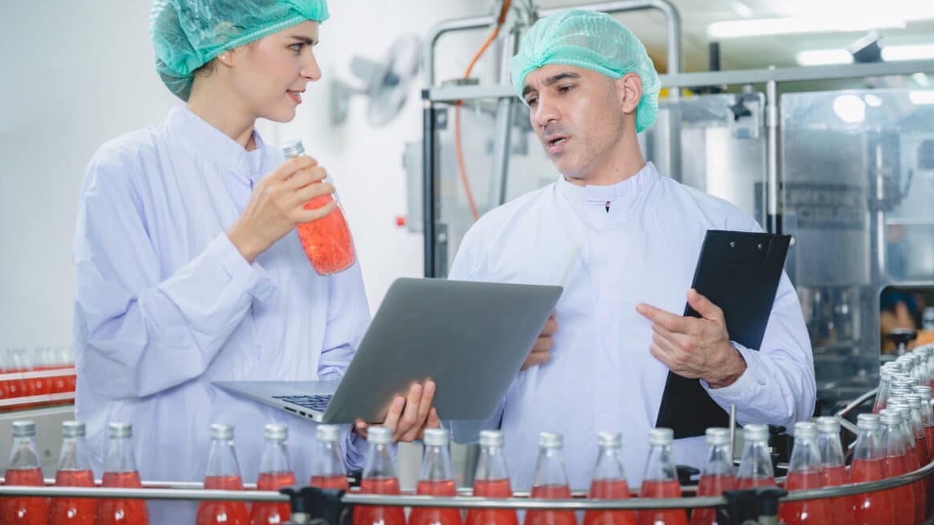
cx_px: 474
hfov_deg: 28.2
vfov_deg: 16.1
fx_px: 1858
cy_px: 246
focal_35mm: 75
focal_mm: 70
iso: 320
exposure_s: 1/100
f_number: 2.8
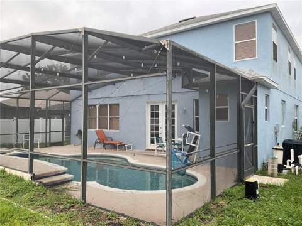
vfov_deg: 48.2
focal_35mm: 29
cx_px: 151
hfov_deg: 61.7
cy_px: 113
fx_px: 253
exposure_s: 1/264
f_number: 1.8
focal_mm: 3
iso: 16
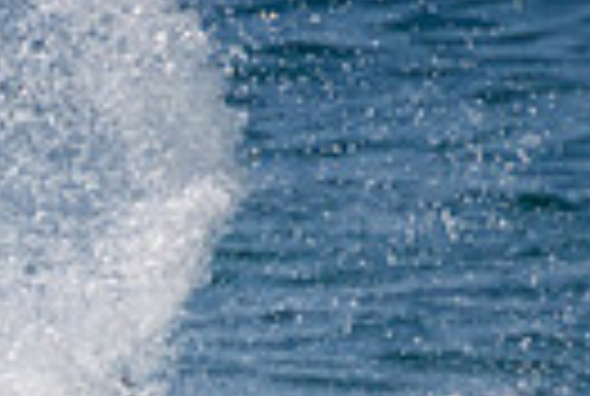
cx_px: -263
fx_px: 75183
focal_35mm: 4577
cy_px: 836
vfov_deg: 0.3
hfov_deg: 0.4
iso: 500
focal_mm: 800
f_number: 11
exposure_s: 1/2000
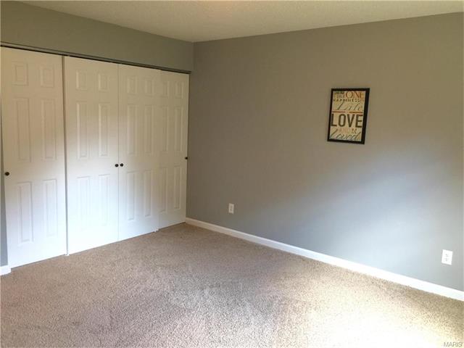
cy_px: 174
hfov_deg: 61.7
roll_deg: -3.3
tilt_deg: -8.9
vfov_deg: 48.2
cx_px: 232
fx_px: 389
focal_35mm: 29
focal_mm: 4.15
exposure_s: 1/30
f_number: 2.2
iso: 50
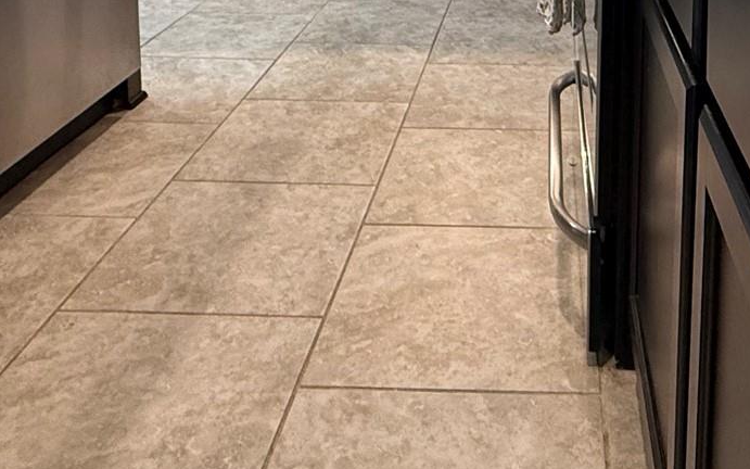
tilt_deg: -5.7
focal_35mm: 44
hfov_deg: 44.2
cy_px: -160
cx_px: 536
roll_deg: -0.8
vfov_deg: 24.9
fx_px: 899
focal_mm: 2.22
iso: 400
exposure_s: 1/60
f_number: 2.2
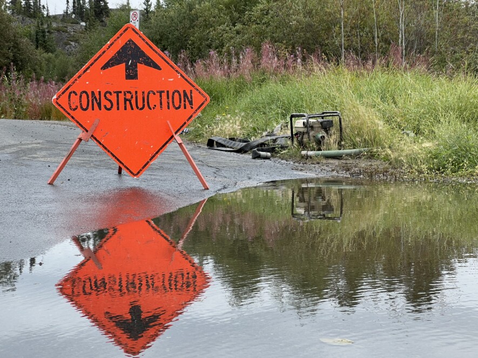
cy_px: 179
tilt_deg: -2.8
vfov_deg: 19.1
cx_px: 239
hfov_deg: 25.3
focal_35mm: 77
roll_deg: +0.1
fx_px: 1063
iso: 32
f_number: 2.8
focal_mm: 9
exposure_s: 1/150
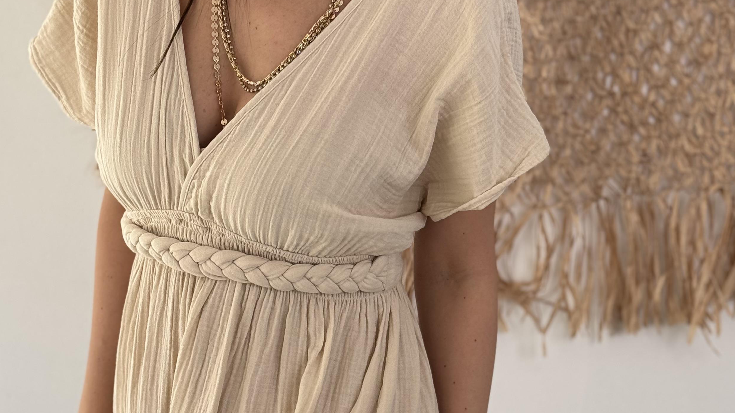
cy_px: 337
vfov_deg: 14.1
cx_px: 409
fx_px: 1656
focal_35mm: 85
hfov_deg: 25.0
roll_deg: +0.3
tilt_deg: -17.0
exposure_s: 1/178
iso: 64
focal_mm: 6.76
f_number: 1.78
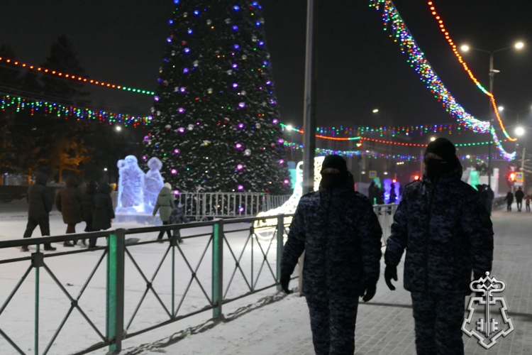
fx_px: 724
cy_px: 178
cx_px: 266
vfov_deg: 27.5
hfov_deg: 40.3
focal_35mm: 49
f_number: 3.3
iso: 1600
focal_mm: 17.83
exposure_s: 1/25
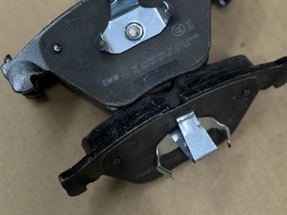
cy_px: 53
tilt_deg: -74.1
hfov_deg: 25.3
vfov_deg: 19.0
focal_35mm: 77
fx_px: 638
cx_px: 144
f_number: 1.78
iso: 320
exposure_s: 1/33
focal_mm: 6.76
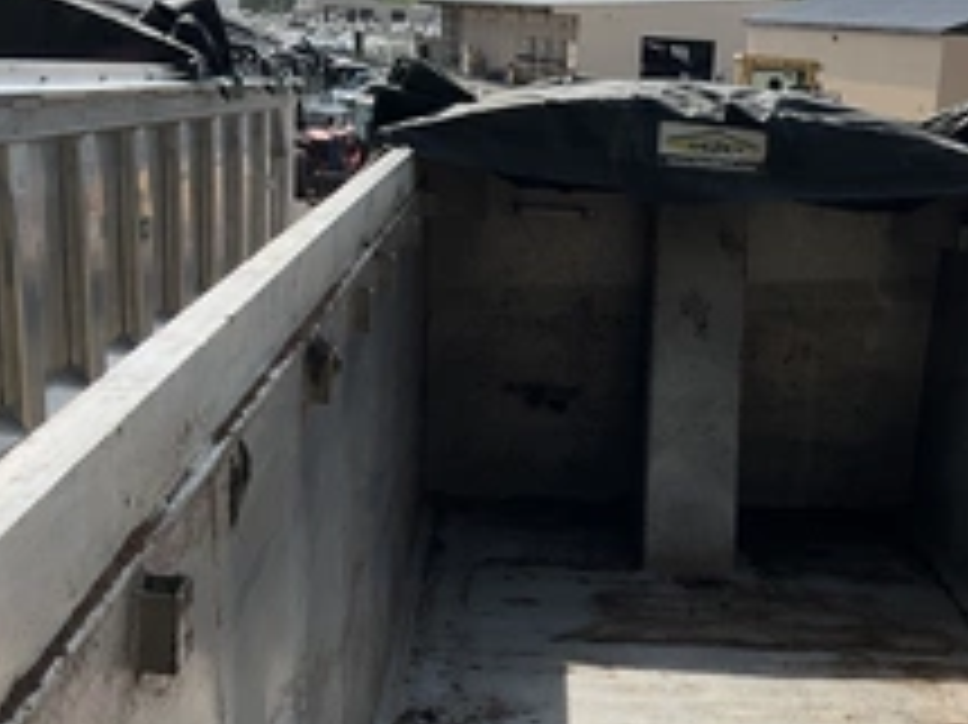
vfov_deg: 26.5
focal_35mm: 54
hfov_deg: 35.1
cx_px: 662
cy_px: 571
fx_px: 1509
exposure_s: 1/1984
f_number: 1.8
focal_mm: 3
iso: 25
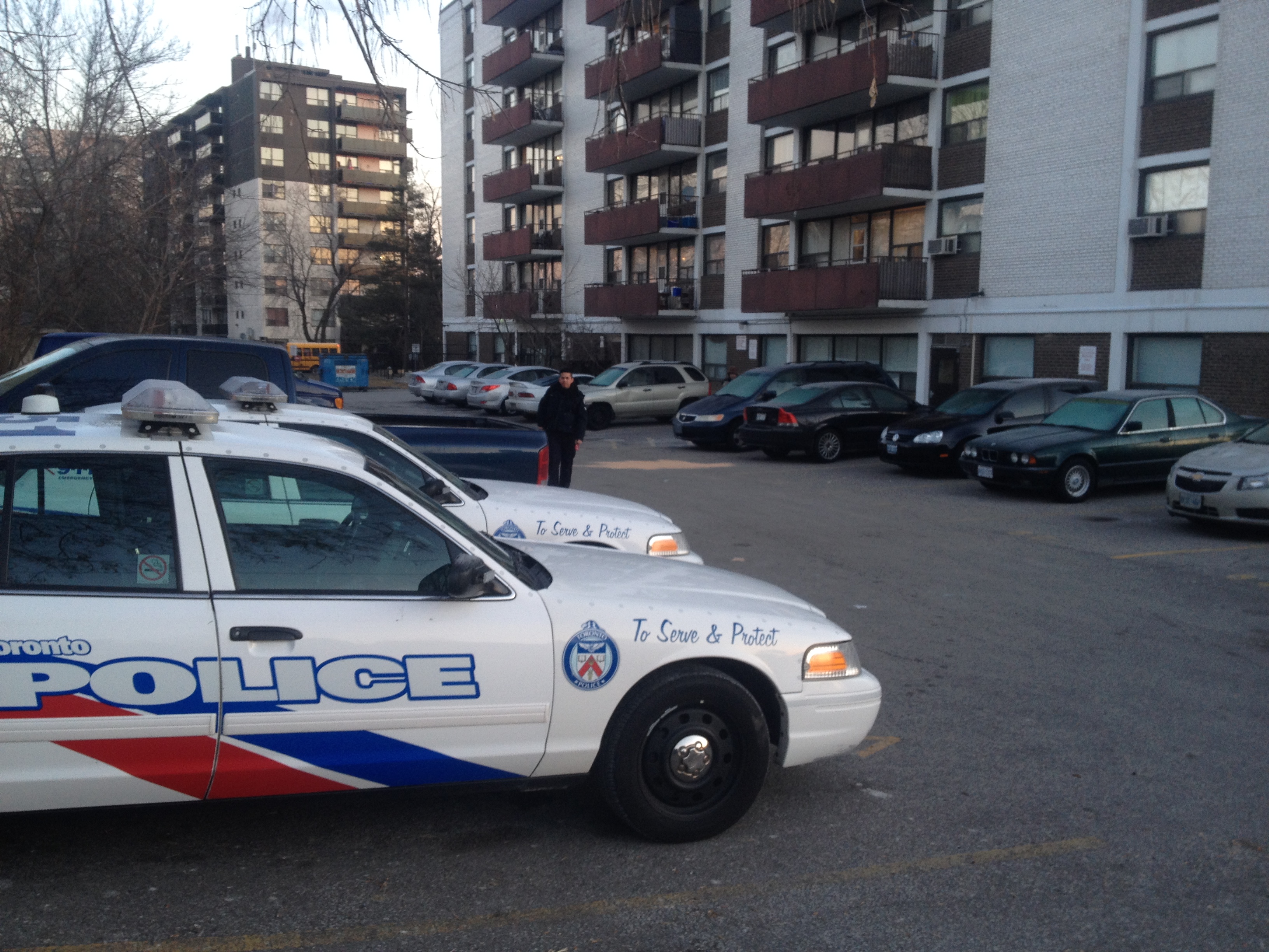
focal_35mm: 35
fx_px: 1283
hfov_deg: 52.6
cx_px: 634
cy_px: 476
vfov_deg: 40.7
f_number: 2.4
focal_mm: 4.28
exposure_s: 1/40
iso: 64
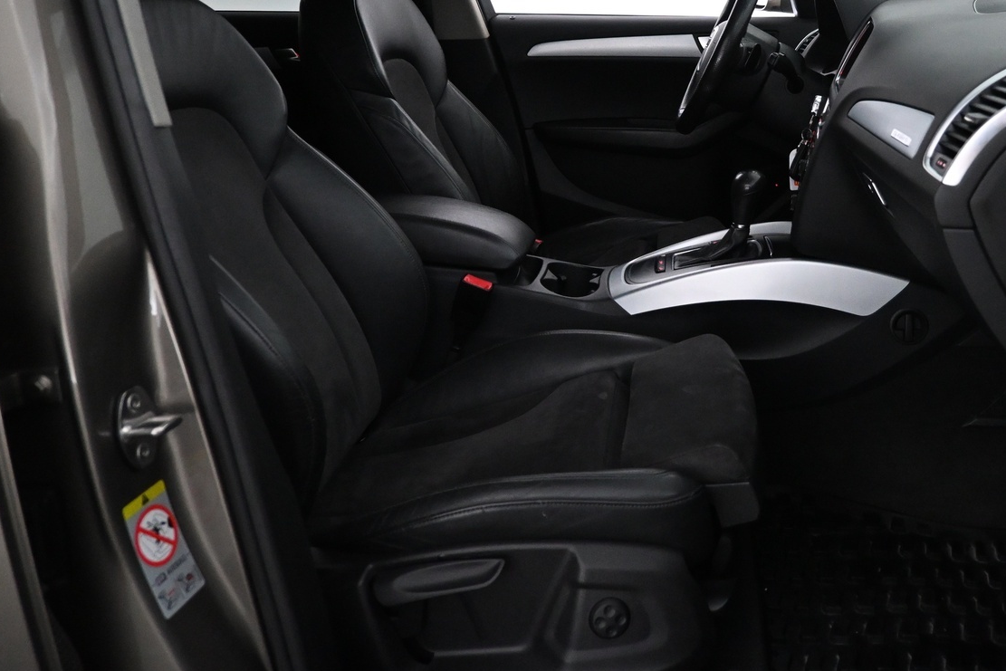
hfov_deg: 53.1
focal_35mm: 35
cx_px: 694
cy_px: 199
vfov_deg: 37.3
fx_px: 978
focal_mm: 16
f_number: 3.5
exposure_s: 1/80
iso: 3200
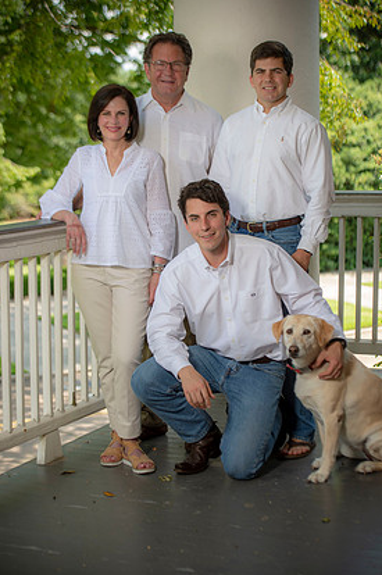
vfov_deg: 26.7
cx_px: 205
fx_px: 1213
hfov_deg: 17.9
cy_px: 292
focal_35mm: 76
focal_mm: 70
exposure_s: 1/250
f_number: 3.5
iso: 100
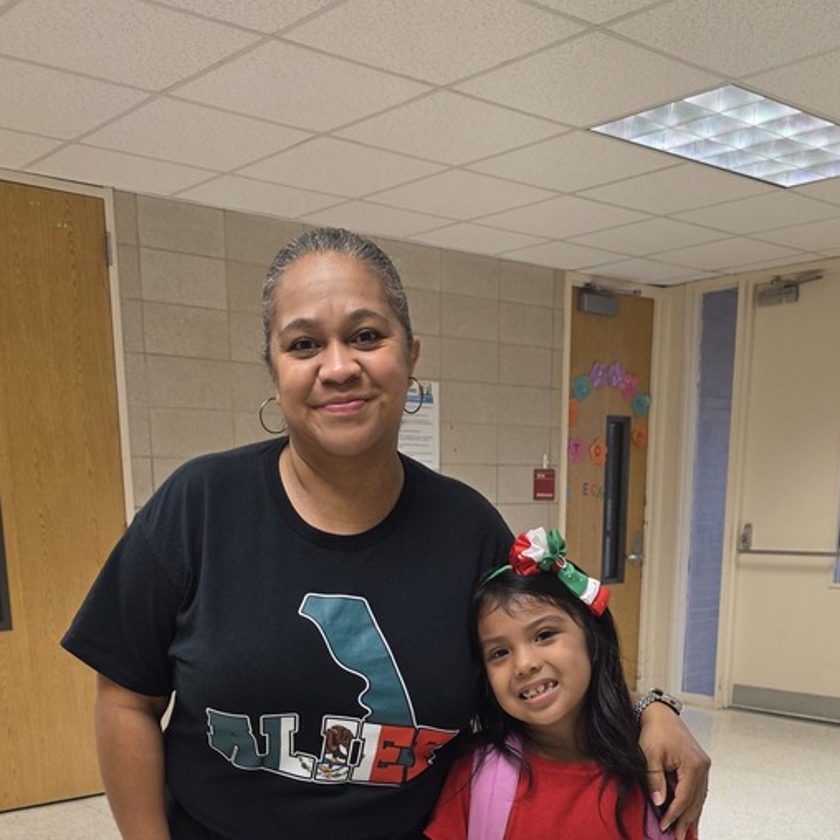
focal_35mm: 41
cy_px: 771
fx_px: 1126
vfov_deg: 37.9
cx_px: 438
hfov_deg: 40.9
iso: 200
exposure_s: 1/120
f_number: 1.7
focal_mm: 6.3
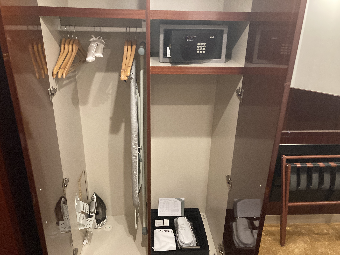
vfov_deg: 49.7
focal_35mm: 28
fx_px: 275
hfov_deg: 63.4
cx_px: 170
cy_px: 128
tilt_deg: -22.3
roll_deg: -1.6
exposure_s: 1/25
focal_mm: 3.99
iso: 500
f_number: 1.8
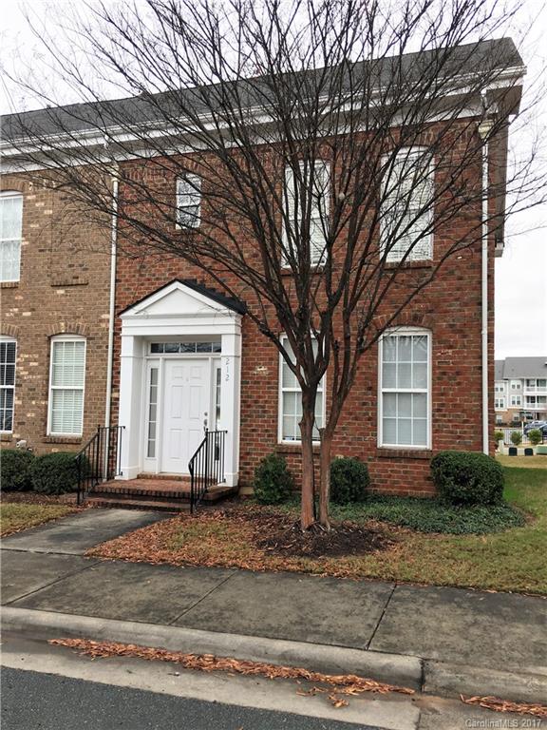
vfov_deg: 61.7
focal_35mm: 29
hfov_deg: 48.2
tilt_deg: +3.9
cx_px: 274
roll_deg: -0.3
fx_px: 611
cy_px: 365
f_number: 2.2
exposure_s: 1/120
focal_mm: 4.15
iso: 25
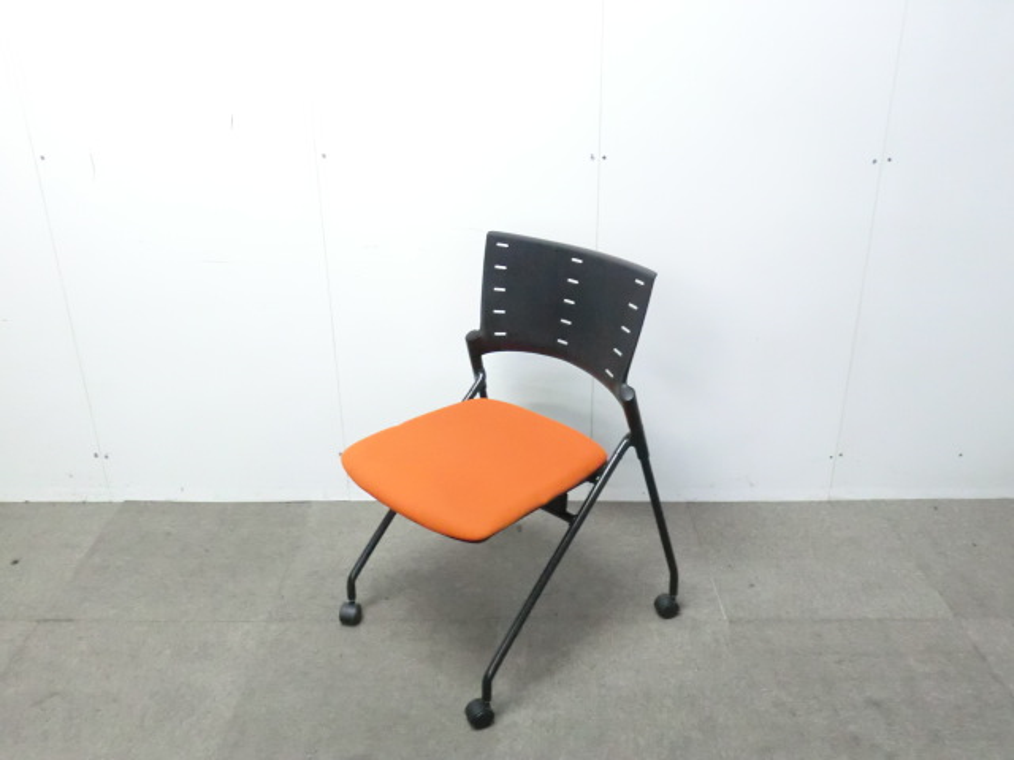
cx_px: 507
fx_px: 937
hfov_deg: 56.8
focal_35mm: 32
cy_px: 380
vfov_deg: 44.2
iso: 800
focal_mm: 5.8
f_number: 3.5
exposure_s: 1/30
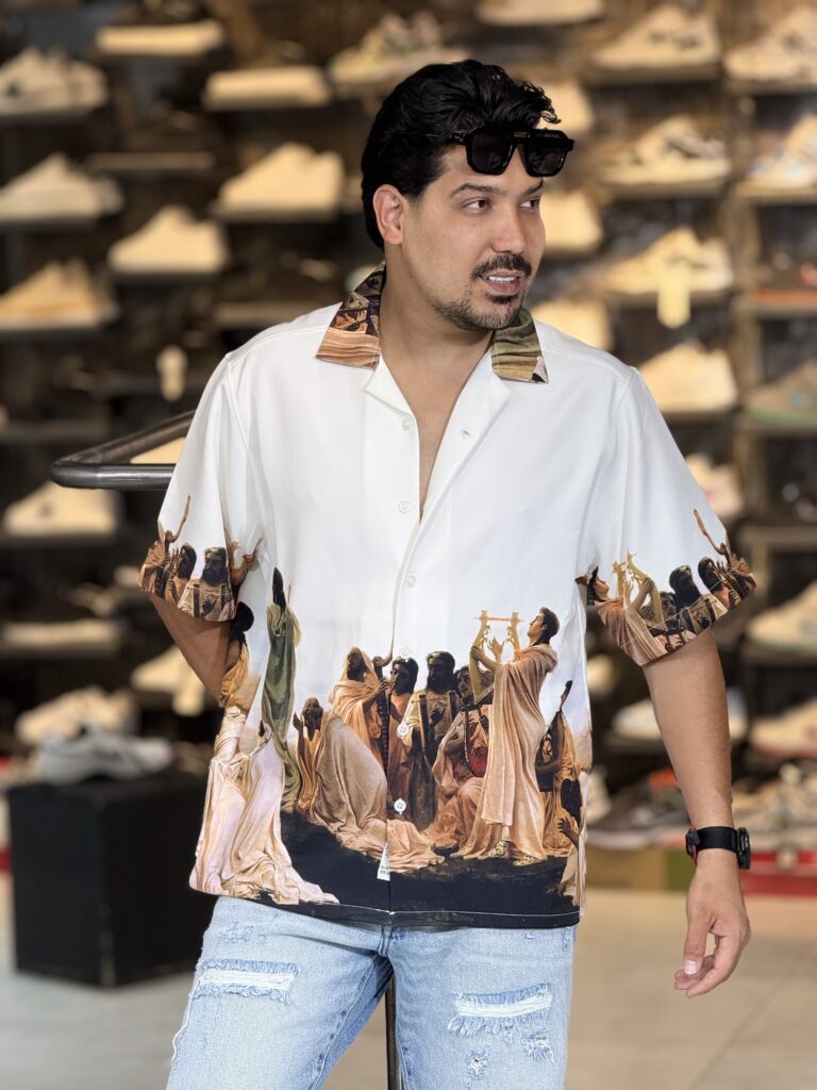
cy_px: 545
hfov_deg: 12.3
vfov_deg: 16.4
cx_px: 408
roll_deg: +2.0
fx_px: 3776
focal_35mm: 120
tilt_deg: -5.5
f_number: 2.8
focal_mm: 15.66
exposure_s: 1/100
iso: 125
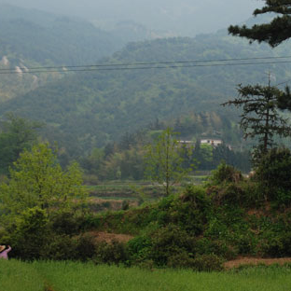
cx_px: 224
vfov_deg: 15.9
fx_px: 1037
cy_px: 98
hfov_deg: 15.9
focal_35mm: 109
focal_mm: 38
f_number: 5
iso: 100
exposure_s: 1/640
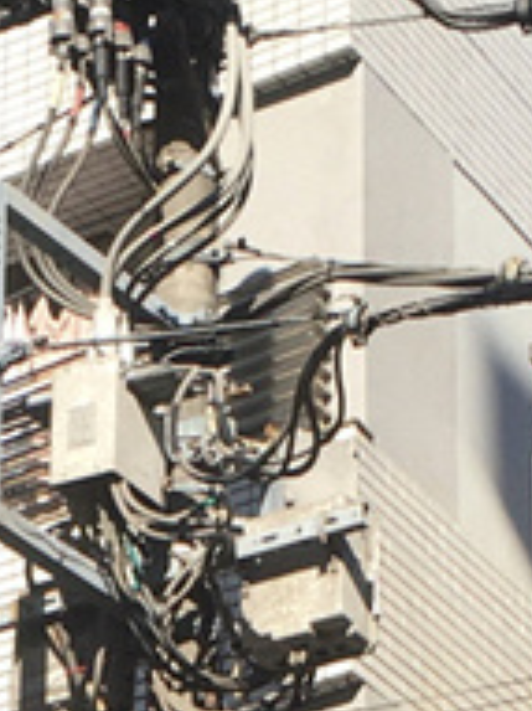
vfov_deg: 10.4
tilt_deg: +20.3
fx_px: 3734
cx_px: 60
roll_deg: -0.4
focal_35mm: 182
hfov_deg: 8.1
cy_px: 1113
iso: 25
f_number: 2.2
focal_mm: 4.15
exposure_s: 1/1131
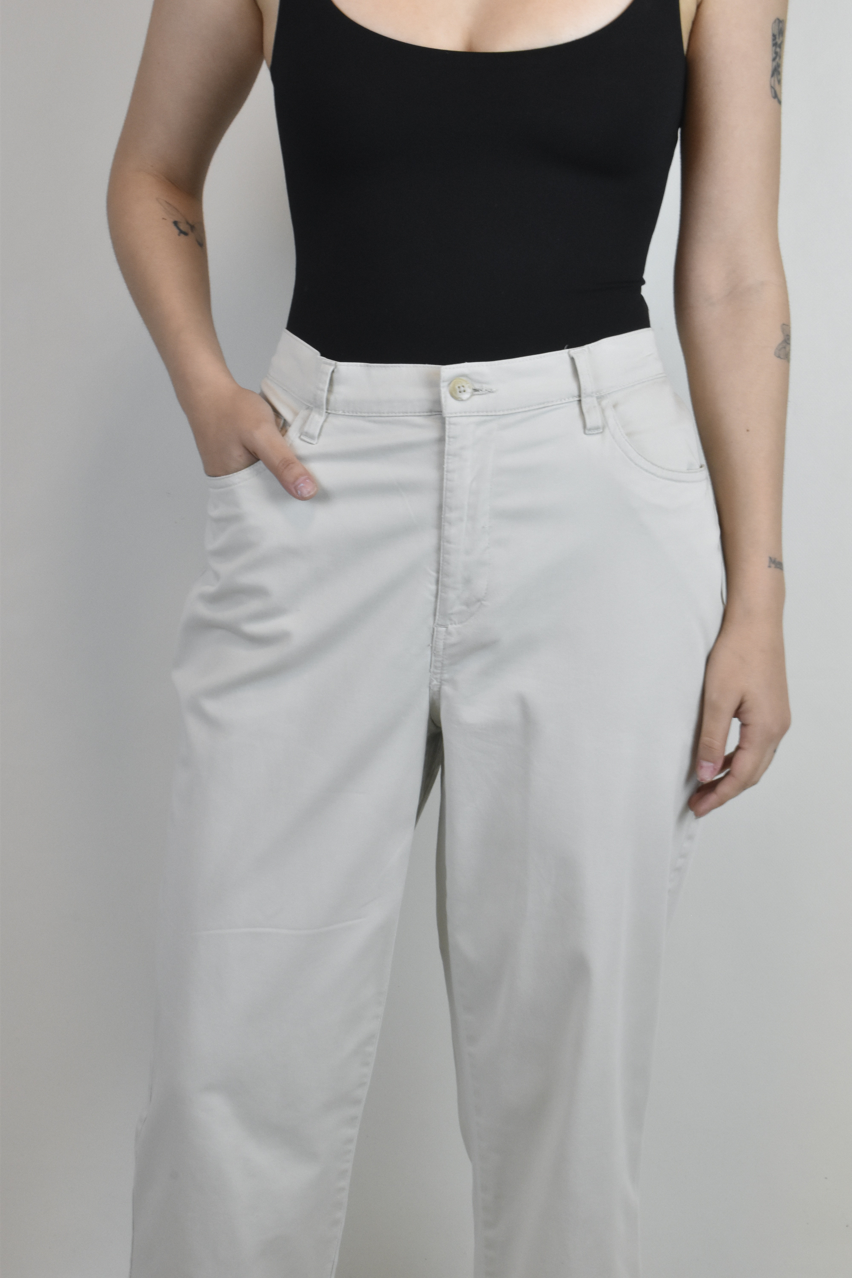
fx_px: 2556
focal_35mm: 72
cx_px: 426
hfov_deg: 18.9
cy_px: 639
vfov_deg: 28.1
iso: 1600
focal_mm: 48
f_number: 18
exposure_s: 1/40
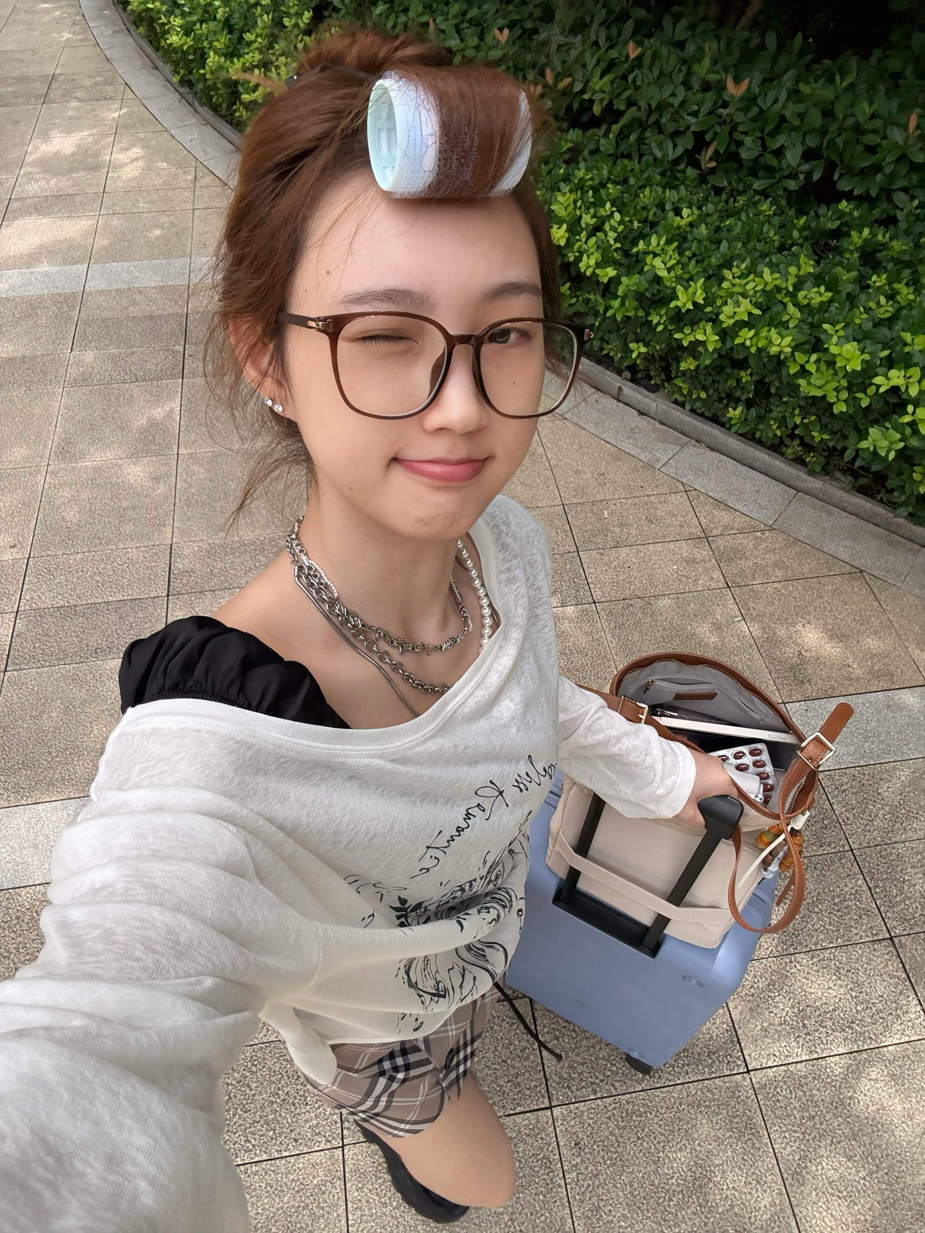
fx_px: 926
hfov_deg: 53.1
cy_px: 616
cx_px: 462
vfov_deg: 67.3
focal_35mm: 26
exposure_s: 1/60
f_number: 1.5
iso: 125
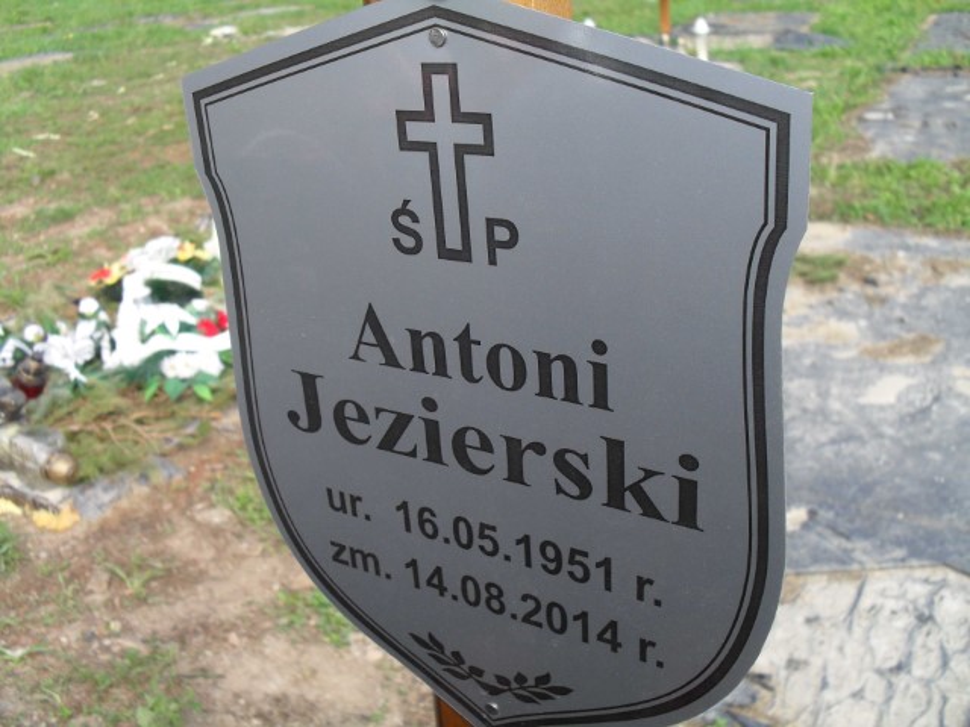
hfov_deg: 52.6
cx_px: 485
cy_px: 364
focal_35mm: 35
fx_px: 981
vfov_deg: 40.7
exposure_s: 1/350
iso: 100
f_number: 3.2
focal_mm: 6.3
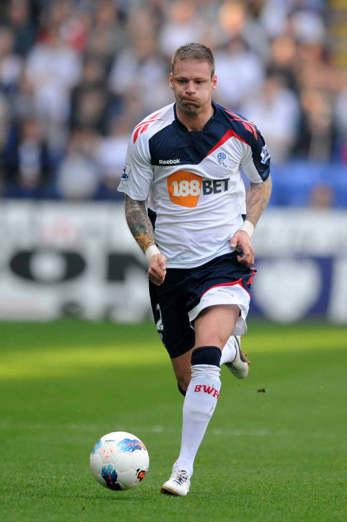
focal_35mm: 400
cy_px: 261
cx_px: 174
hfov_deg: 3.4
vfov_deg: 5.2
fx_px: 5792
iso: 500
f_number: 2.8
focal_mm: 400
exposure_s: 1/800
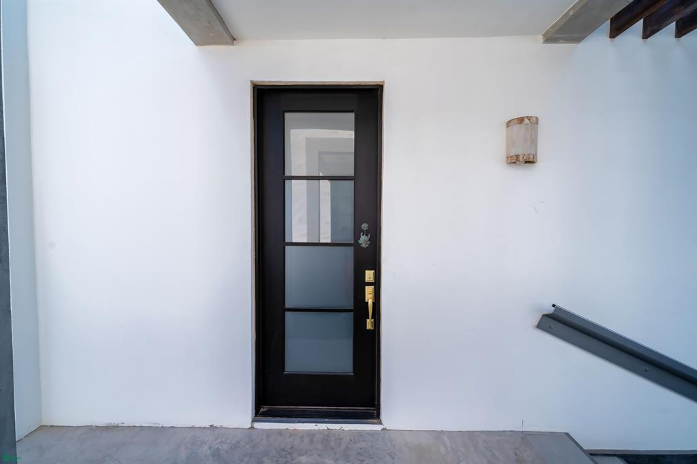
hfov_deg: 104.3
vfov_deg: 81.2
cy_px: 232
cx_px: 348
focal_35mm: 14
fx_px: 271
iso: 50
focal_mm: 14
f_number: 5.6
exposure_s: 1/125
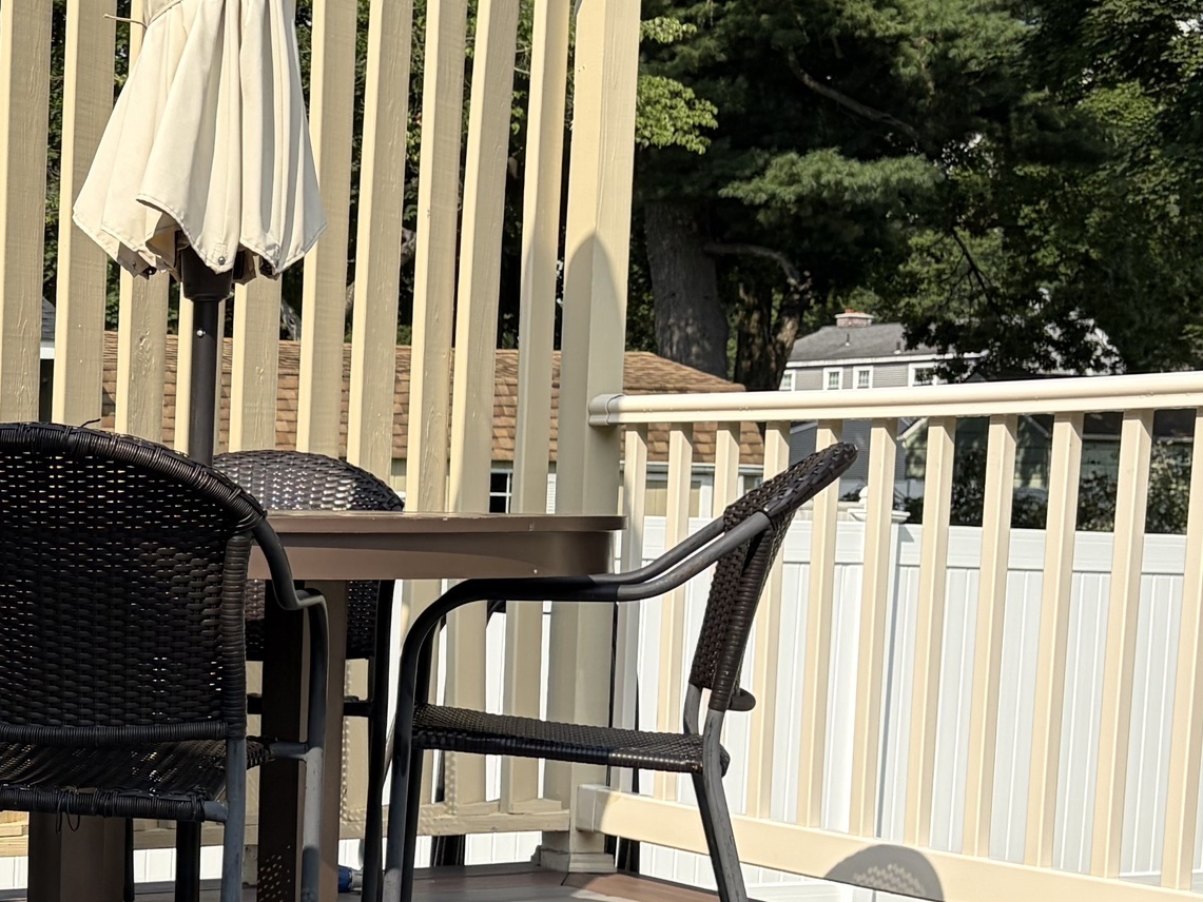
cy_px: 672
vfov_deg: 20.9
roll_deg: +0.3
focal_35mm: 70
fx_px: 2433
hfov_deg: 25.6
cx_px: -132
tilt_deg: -3.9
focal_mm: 5.96
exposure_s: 1/3623
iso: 50
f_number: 1.6
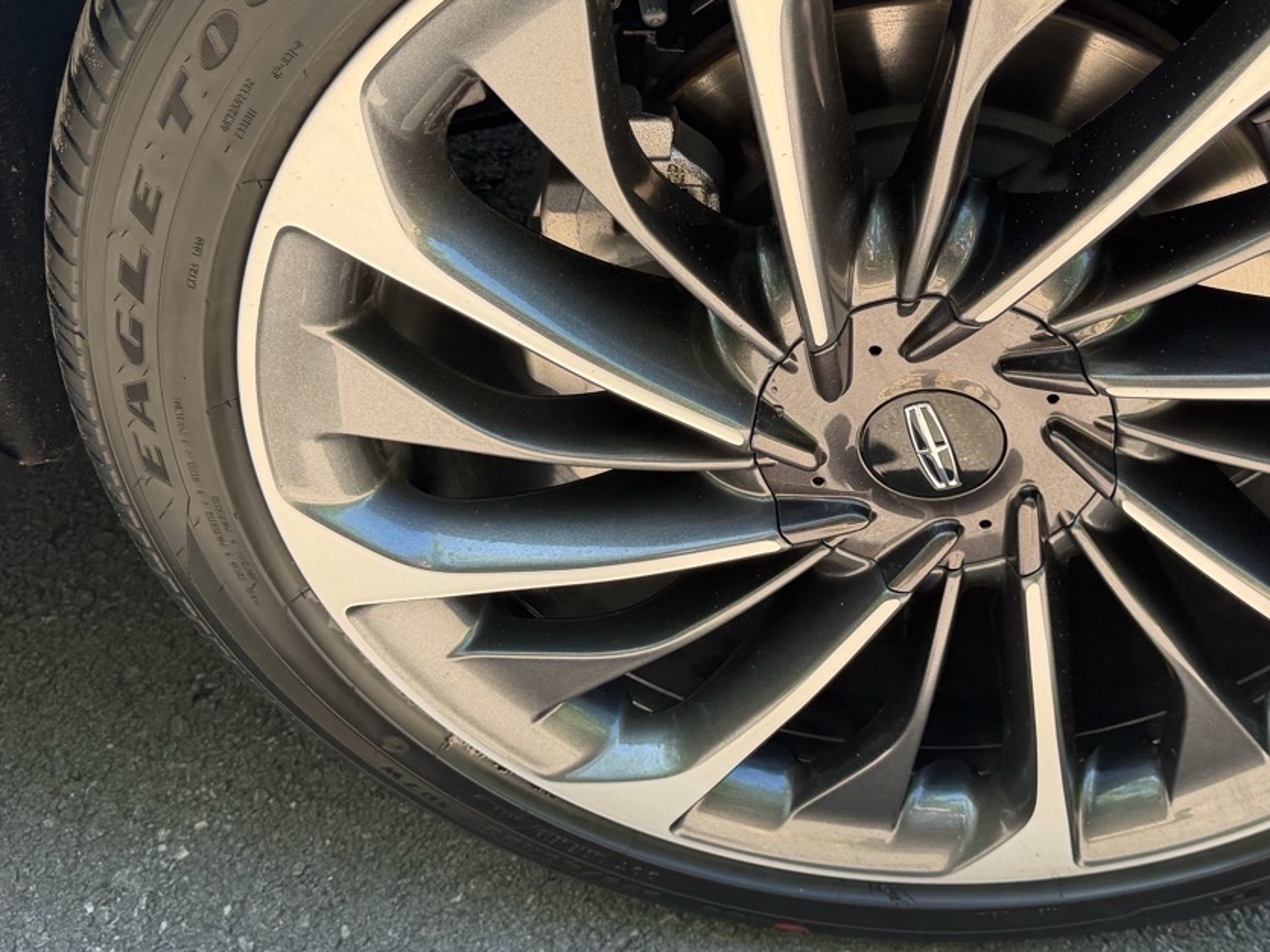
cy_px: 436
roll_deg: +2.7
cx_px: 817
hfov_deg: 40.9
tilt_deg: -38.5
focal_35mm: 46
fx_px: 1687
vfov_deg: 31.5
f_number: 1.78
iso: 80
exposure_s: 1/285
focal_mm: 6.76
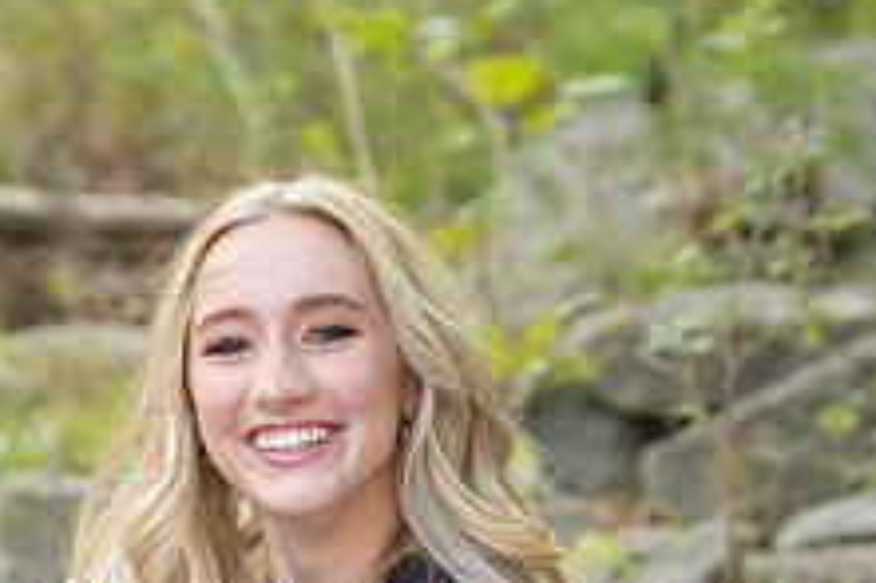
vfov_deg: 6.5
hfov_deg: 9.8
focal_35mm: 210
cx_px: 182
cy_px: 648
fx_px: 5106
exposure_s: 1/400
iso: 800
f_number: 5
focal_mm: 80
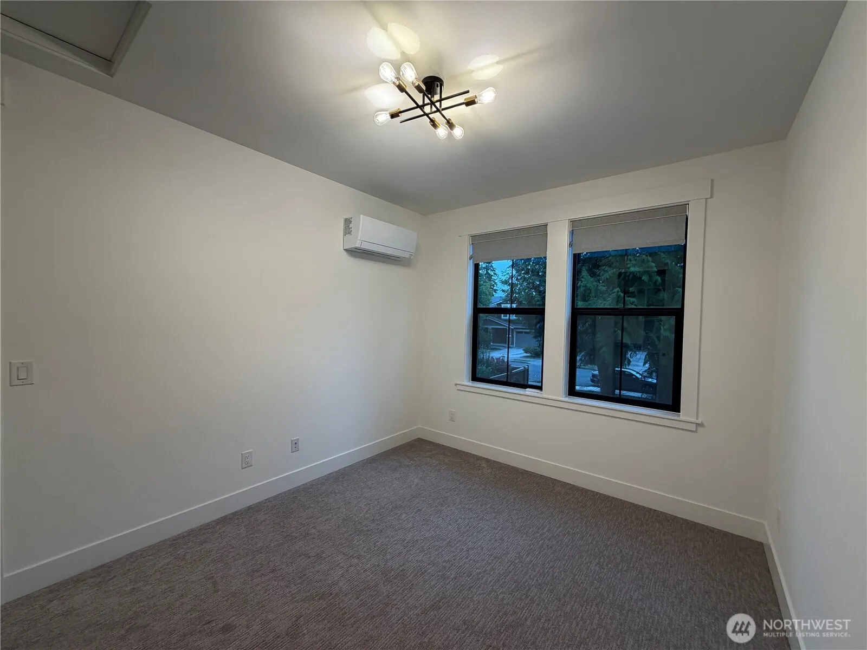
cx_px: 434
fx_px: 351
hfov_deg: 102.1
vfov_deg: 85.7
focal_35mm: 14
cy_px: 325
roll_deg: -1.2
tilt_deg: -1.5
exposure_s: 1/120
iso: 100
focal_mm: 2.22
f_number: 2.2
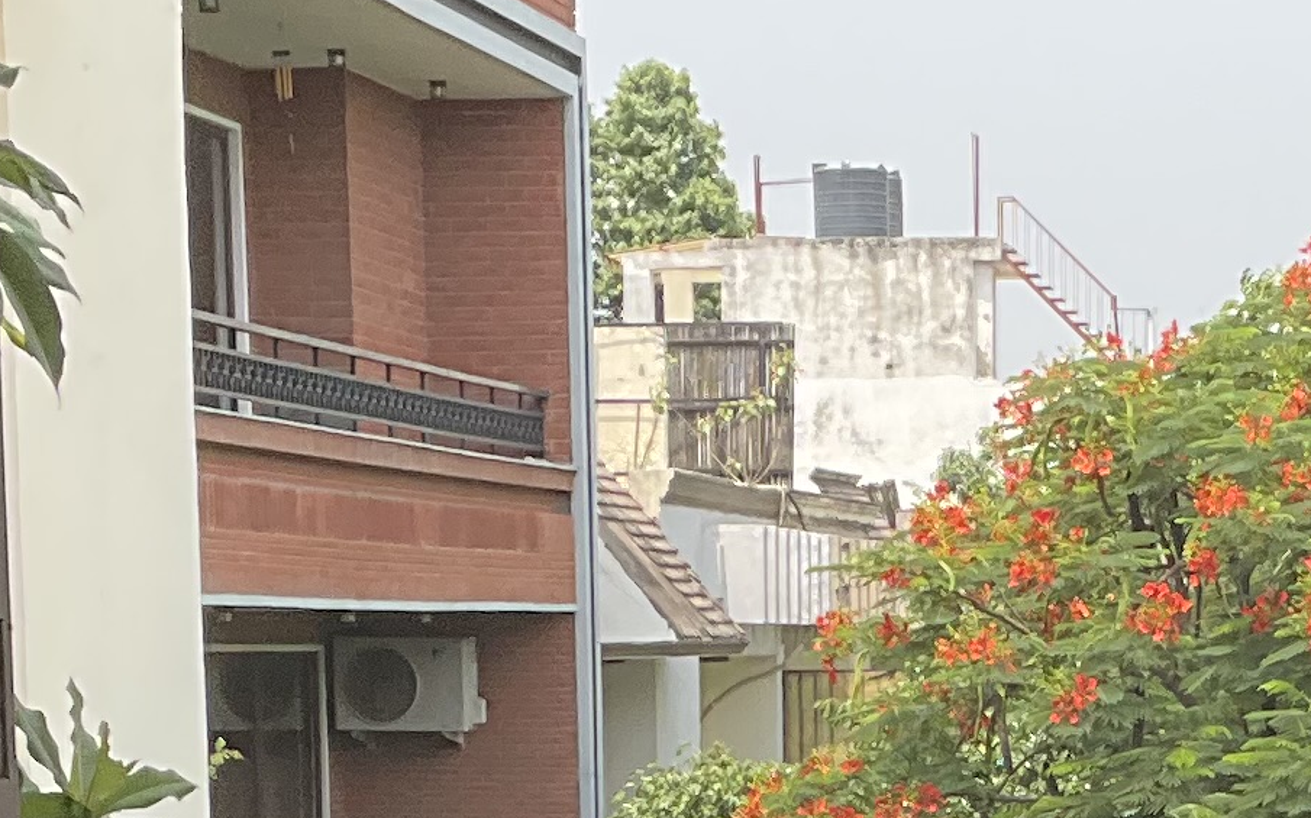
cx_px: 1118
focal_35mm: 137
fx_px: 4893
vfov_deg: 9.2
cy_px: 1325
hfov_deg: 15.1
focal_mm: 3
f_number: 1.8
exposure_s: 1/1279
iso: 25
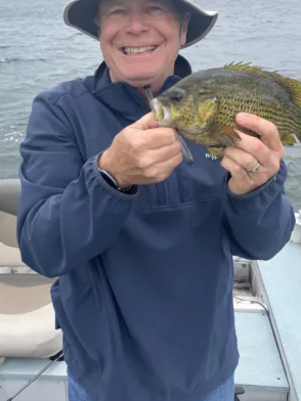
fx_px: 464
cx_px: 128
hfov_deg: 35.9
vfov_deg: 46.4
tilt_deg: -18.8
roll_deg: +1.2
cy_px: 150
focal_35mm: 40
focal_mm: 3.99
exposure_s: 1/1080
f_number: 1.8
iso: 32
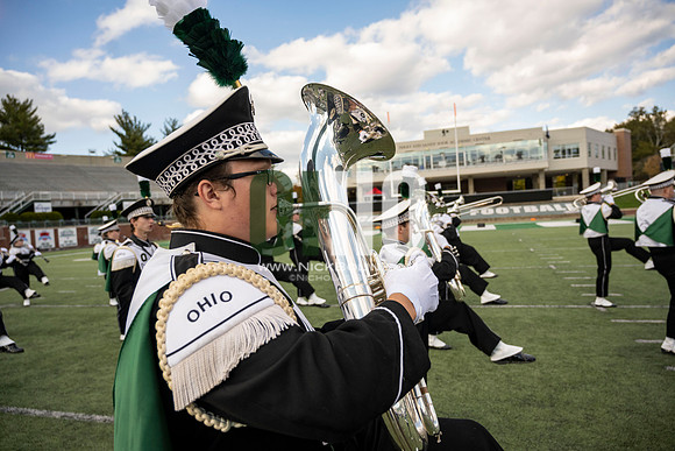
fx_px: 450
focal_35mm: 24
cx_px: 338
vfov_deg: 53.2
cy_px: 226
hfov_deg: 73.7
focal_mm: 24
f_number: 4
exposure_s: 1/2000
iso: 500
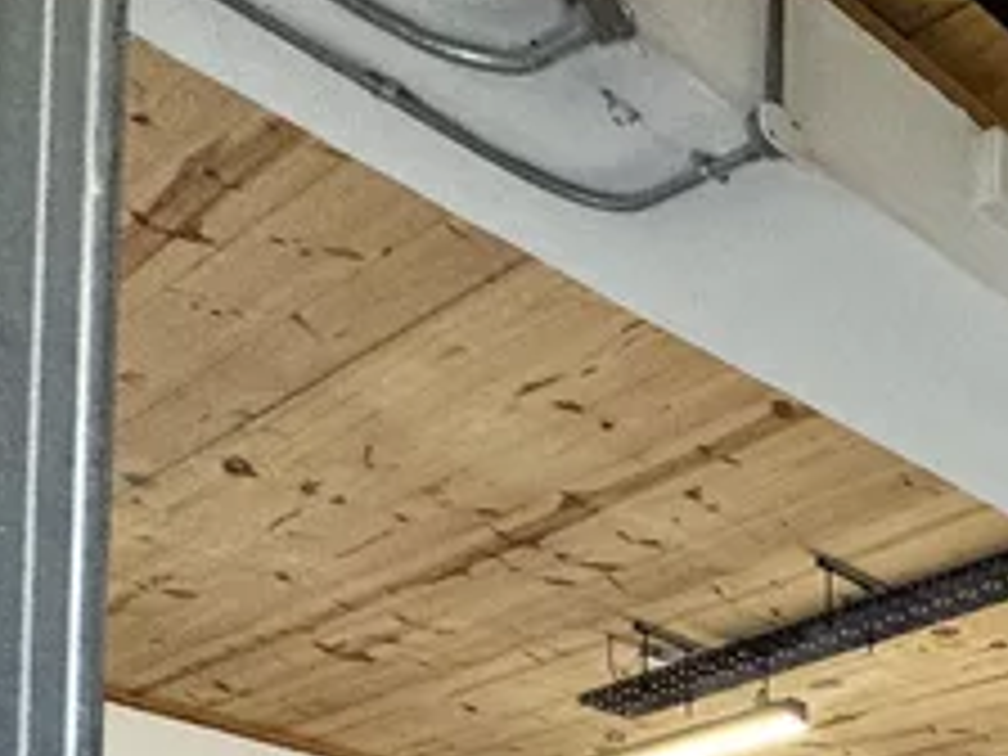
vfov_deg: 21.5
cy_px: 1282
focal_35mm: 50
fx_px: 1456
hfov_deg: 23.0
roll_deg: -1.2
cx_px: 1768
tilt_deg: +0.4
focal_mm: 2.22
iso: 80
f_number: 2.2
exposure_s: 1/100
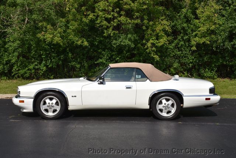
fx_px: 374
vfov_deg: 23.8
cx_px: 118
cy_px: 79
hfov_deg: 35.0
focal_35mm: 57
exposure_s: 1/250
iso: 100
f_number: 9
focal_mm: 38
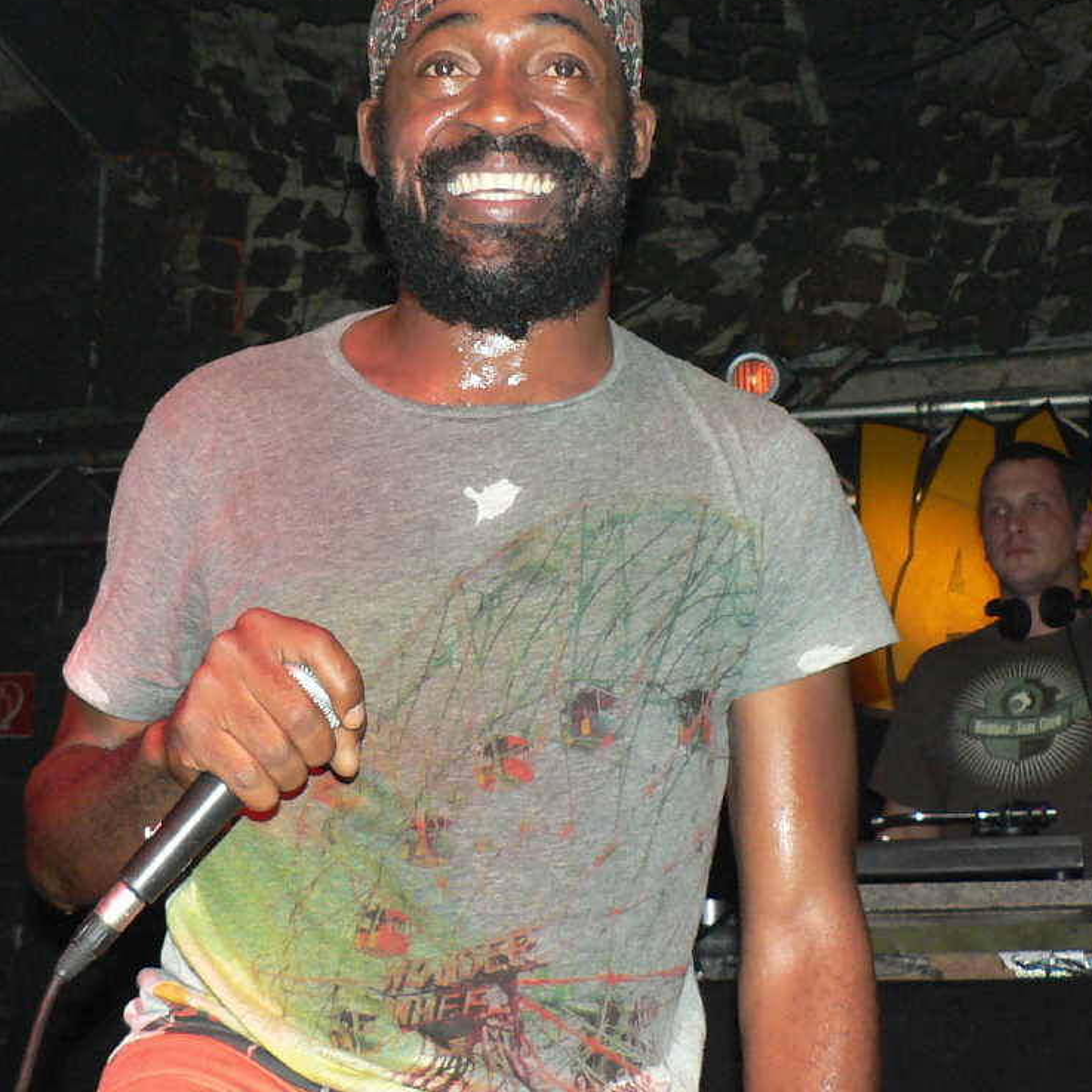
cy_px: 482
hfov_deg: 40.0
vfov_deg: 40.0
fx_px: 1499
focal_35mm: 42
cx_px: 554
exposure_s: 1/60
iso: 200
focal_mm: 6
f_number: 2.8
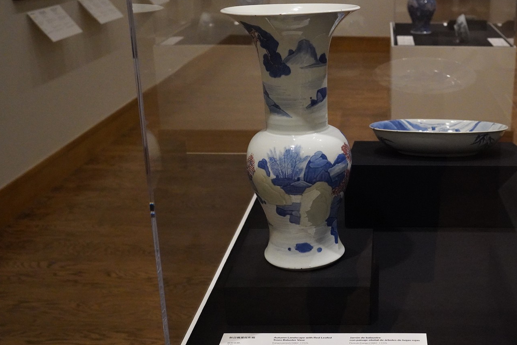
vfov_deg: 27.0
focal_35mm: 50
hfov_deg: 38.5
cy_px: 175
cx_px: 389
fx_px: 718
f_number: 5.6
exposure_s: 1/100
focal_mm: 32
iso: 10000
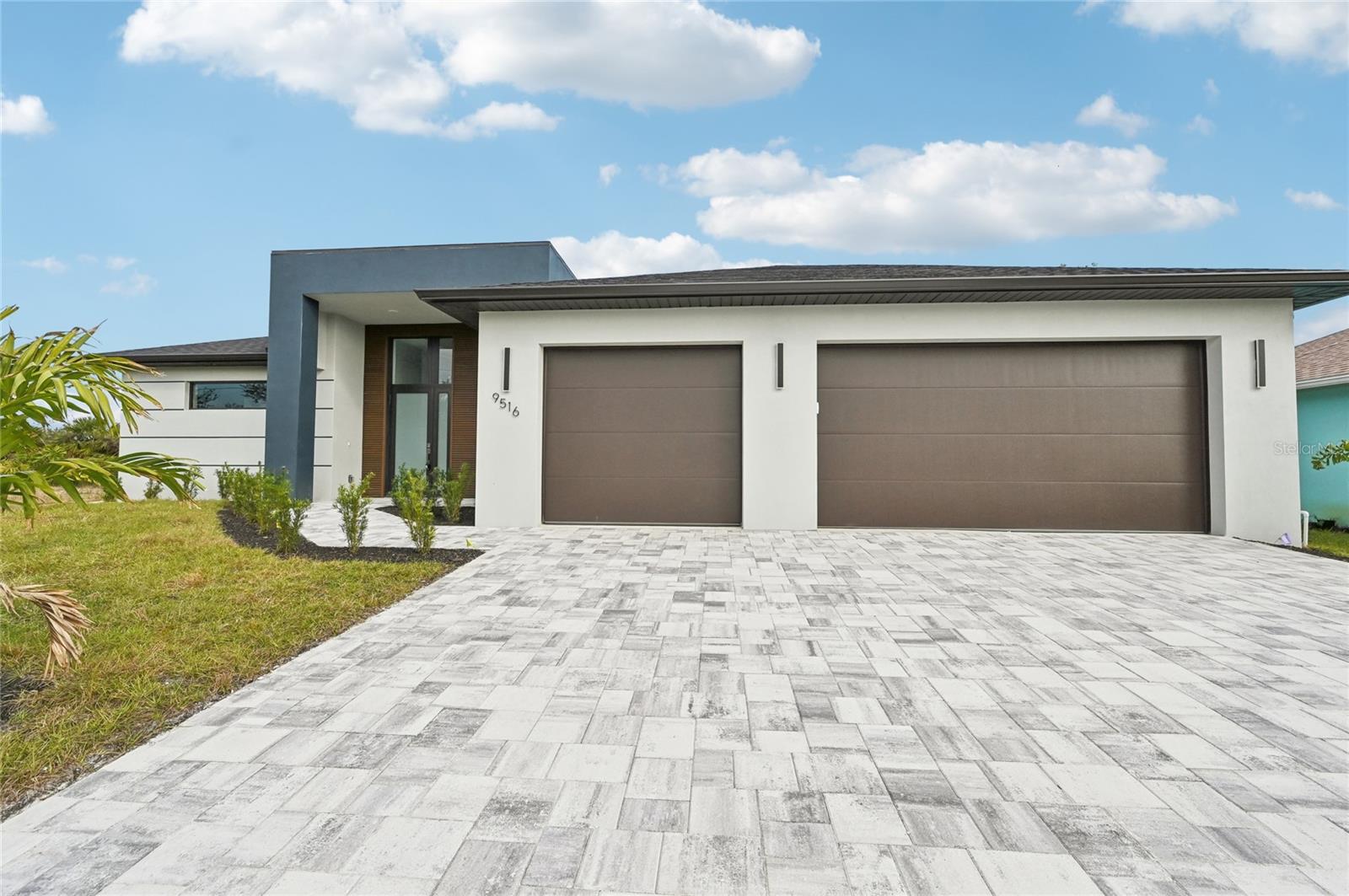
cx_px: 674
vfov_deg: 81.1
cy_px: 448
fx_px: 524
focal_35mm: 14
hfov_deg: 104.3
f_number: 8
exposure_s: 1/1600
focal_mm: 14
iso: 400
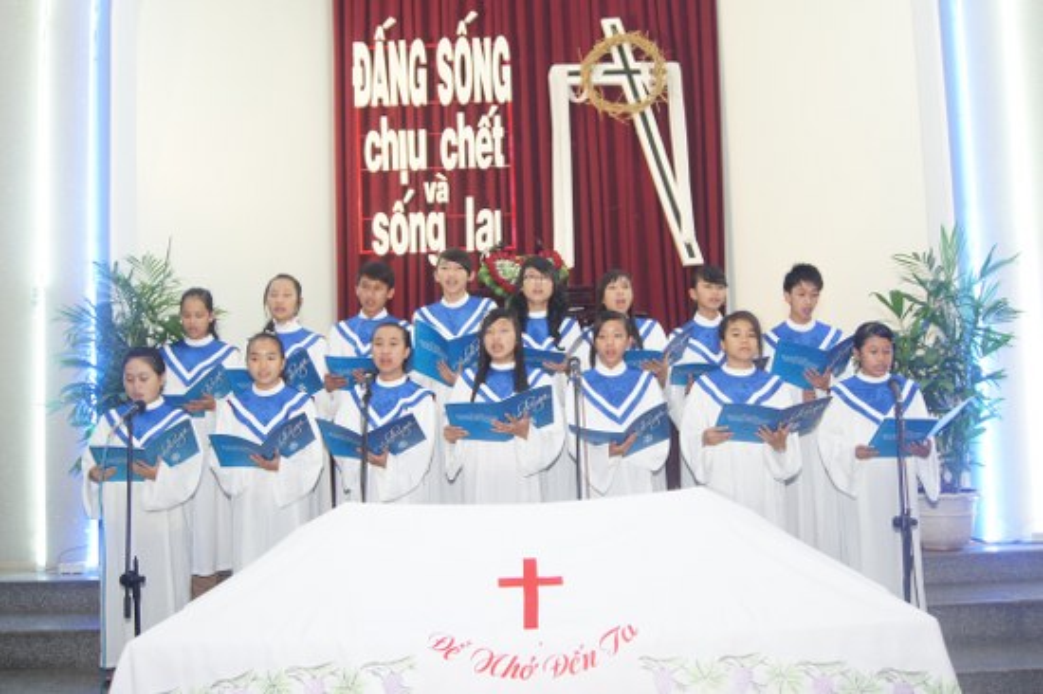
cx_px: 522
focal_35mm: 33
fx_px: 955
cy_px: 347
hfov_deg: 57.3
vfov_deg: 39.9
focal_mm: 22
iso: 800
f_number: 4
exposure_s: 1/30
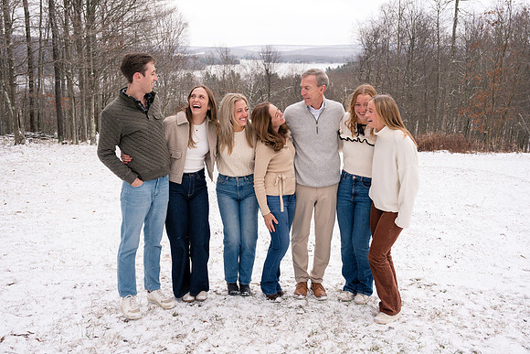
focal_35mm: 34
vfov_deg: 38.9
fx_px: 501
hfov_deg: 55.8
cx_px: 265
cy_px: 177
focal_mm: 34
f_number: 6.3
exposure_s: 1/250
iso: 400
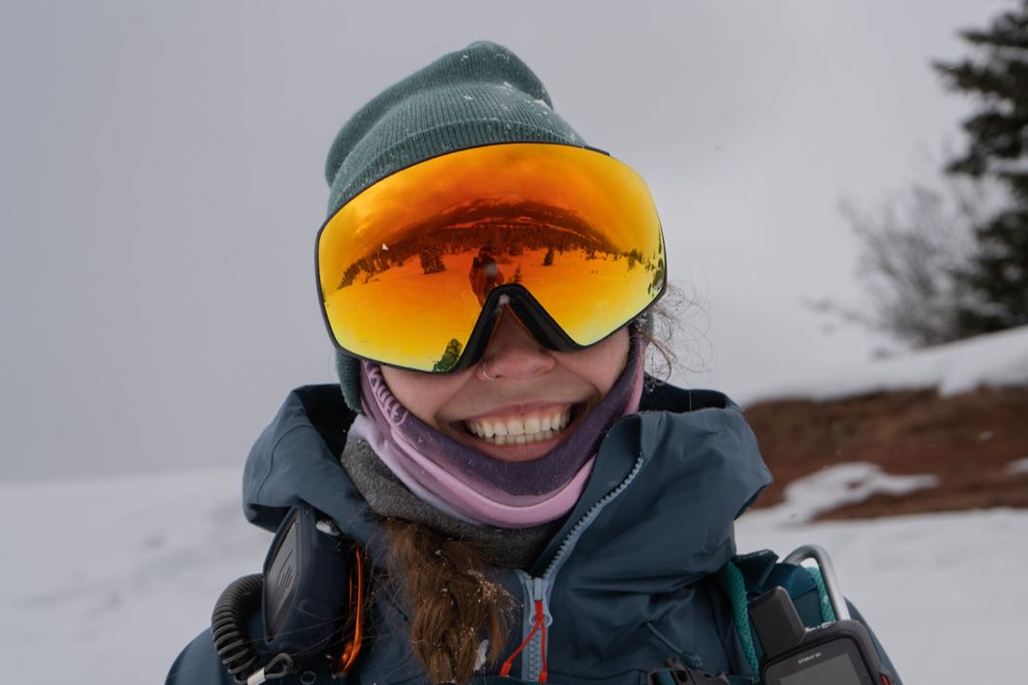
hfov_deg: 27.7
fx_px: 2056
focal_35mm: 72
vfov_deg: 18.9
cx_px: 766
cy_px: 425
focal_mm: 48
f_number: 6.3
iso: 200
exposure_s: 1/640
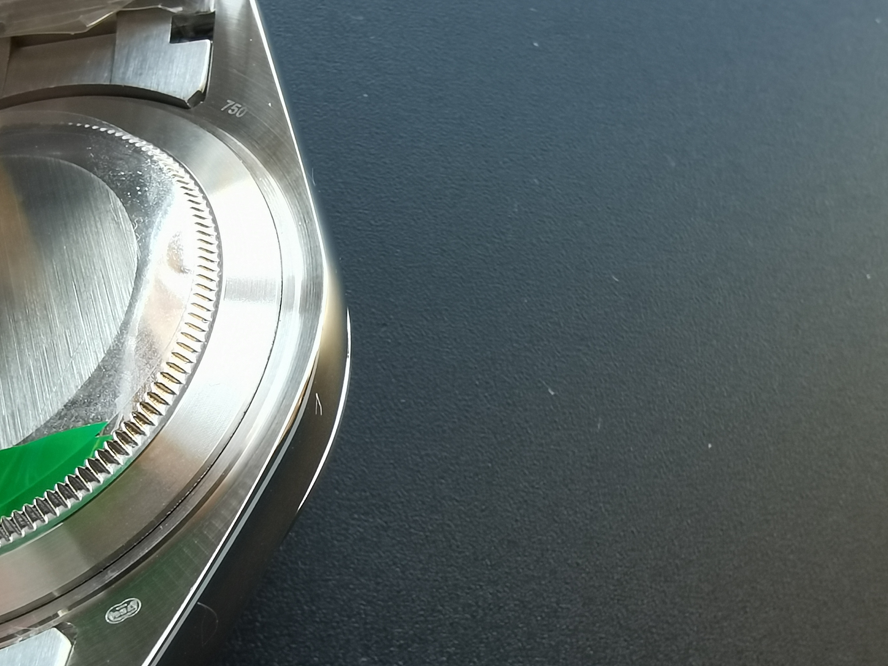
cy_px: 418
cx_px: 198
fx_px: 1129
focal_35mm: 44
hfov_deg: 41.4
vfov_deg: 32.7
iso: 100
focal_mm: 2.26
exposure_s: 1/50
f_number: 2.2
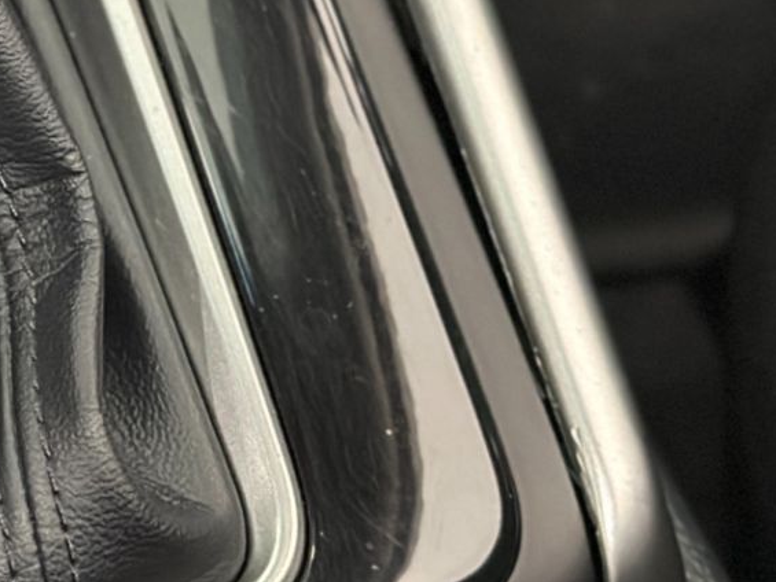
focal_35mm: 163
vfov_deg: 9.0
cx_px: -336
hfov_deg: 11.7
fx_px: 3655
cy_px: -137
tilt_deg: -50.3
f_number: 1.78
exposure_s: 1/40
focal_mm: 6.86
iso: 640
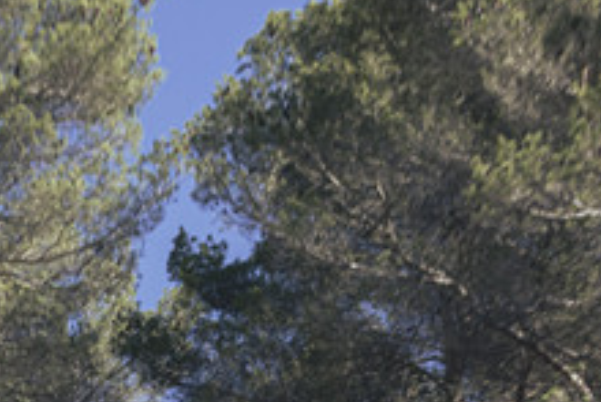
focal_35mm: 158
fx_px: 2639
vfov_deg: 8.2
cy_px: 840
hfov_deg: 12.3
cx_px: -320
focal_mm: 29
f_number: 10
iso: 125
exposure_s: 1/30
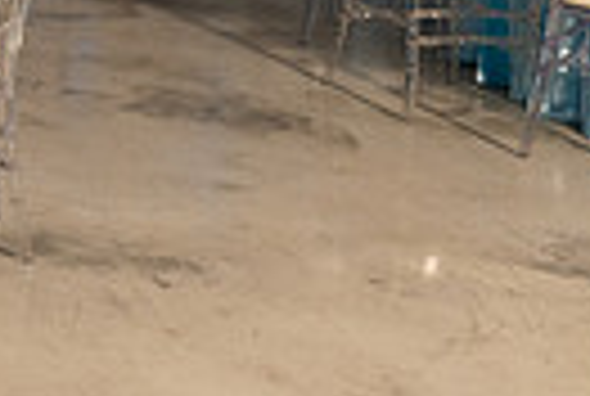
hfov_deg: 14.9
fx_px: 1741
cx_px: -667
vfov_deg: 12.1
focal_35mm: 106
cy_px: -277
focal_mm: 24
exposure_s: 1/160
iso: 640
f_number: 4.5
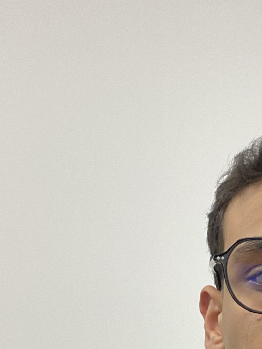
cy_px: 244
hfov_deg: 19.0
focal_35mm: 75
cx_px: 272
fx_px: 757
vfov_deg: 25.8
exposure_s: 1/60
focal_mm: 2.71
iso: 160
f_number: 2.2
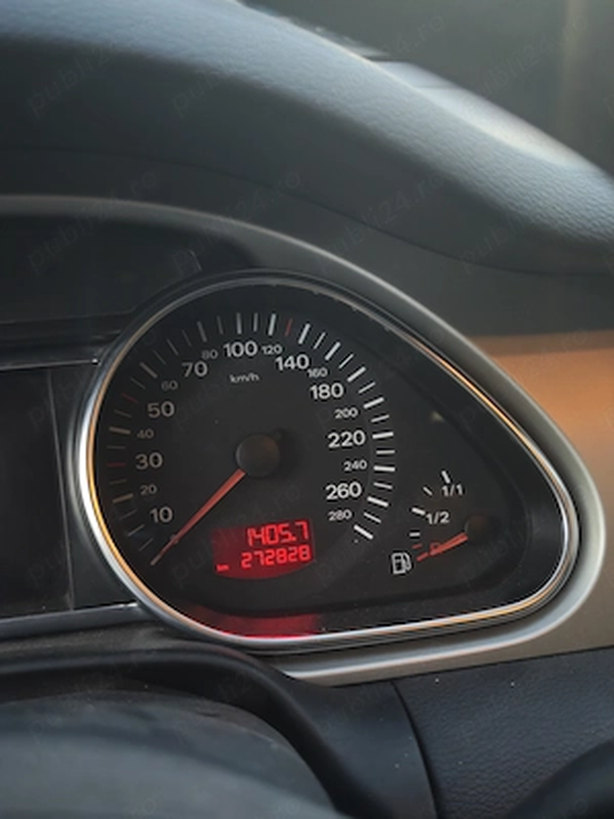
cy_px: 410
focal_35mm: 46
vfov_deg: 41.2
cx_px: 307
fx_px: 1088
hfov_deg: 31.5
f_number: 1.63
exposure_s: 1/32.9
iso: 640
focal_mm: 8.72
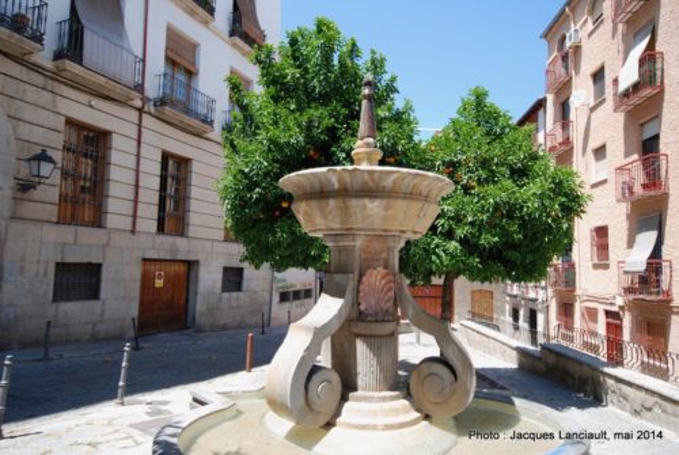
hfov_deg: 73.7
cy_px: 228
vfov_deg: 53.3
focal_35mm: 24
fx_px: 453
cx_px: 340
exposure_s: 1/125
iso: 100
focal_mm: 16
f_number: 6.3
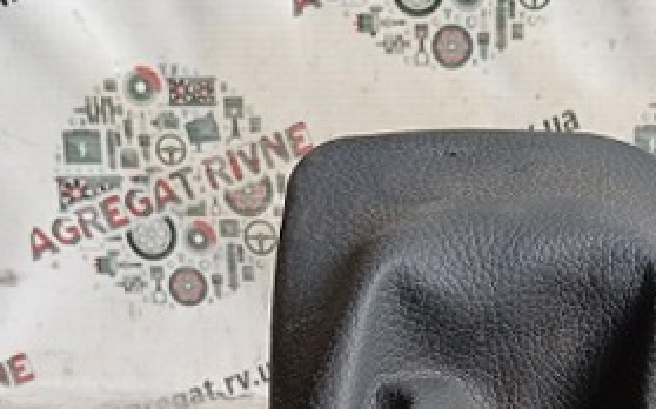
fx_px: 1126
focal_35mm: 63
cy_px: 527
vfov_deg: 19.1
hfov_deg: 32.1
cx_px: 457
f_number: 1.8
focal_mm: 3.96
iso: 106
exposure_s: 1/50
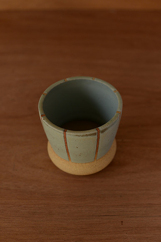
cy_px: 121
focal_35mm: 50
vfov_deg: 39.6
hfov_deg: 27.0
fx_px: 335
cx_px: 80
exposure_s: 1/200
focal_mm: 50
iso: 500
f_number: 3.2
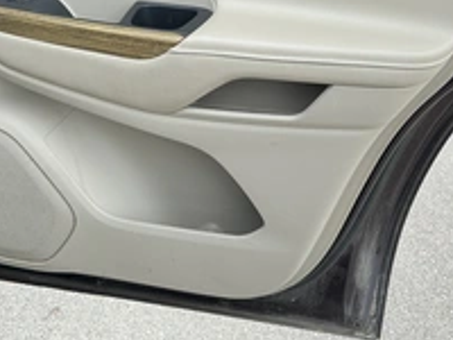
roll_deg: -5.9
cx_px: 251
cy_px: 45
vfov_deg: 25.4
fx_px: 733
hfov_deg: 34.3
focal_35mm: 56
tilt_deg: -18.2
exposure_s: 1/514
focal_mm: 3
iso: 25
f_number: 1.8
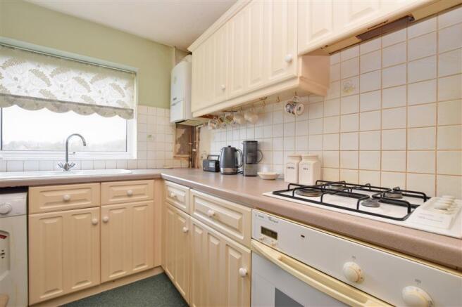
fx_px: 192
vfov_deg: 77.3
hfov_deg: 100.4
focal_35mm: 15
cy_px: 154
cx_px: 231
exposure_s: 1/3
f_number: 10
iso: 400
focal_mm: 10
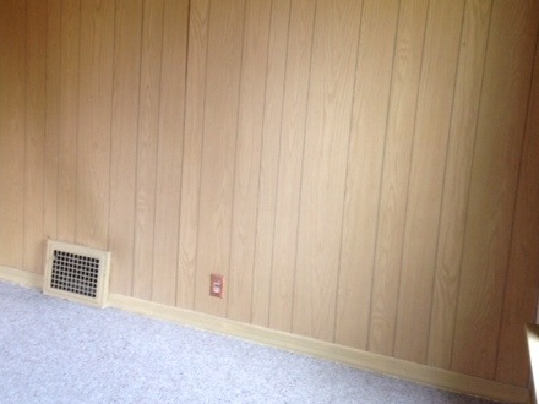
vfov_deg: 29.9
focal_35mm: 48
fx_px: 747
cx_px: 186
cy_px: 115
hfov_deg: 39.3
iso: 125
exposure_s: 1/20
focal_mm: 4.12
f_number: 2.4
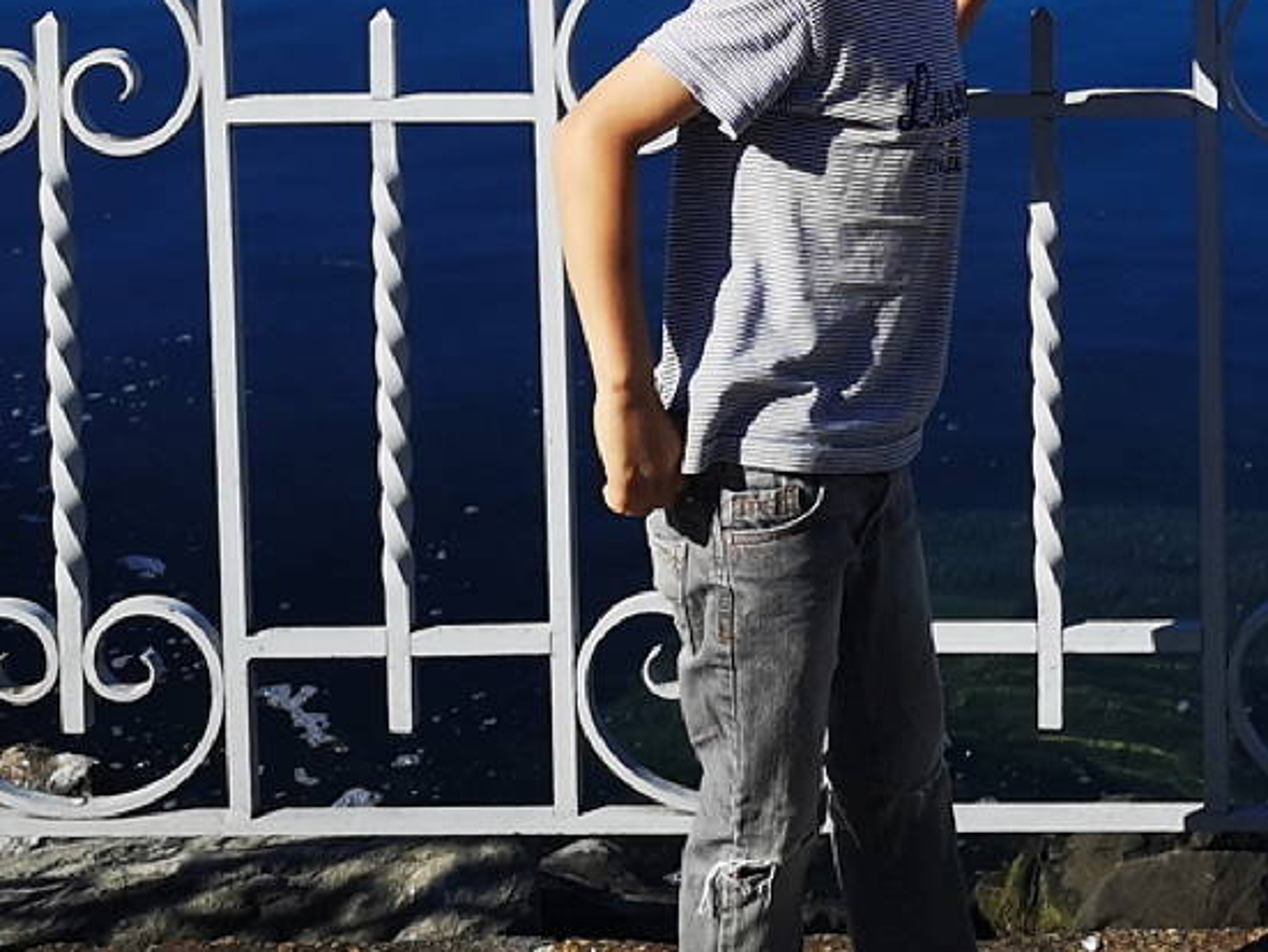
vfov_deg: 14.7
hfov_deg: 20.0
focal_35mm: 94
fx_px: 3446
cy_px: -435
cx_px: 1381
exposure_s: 1/2114
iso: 50
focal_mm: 3.95
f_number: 1.8
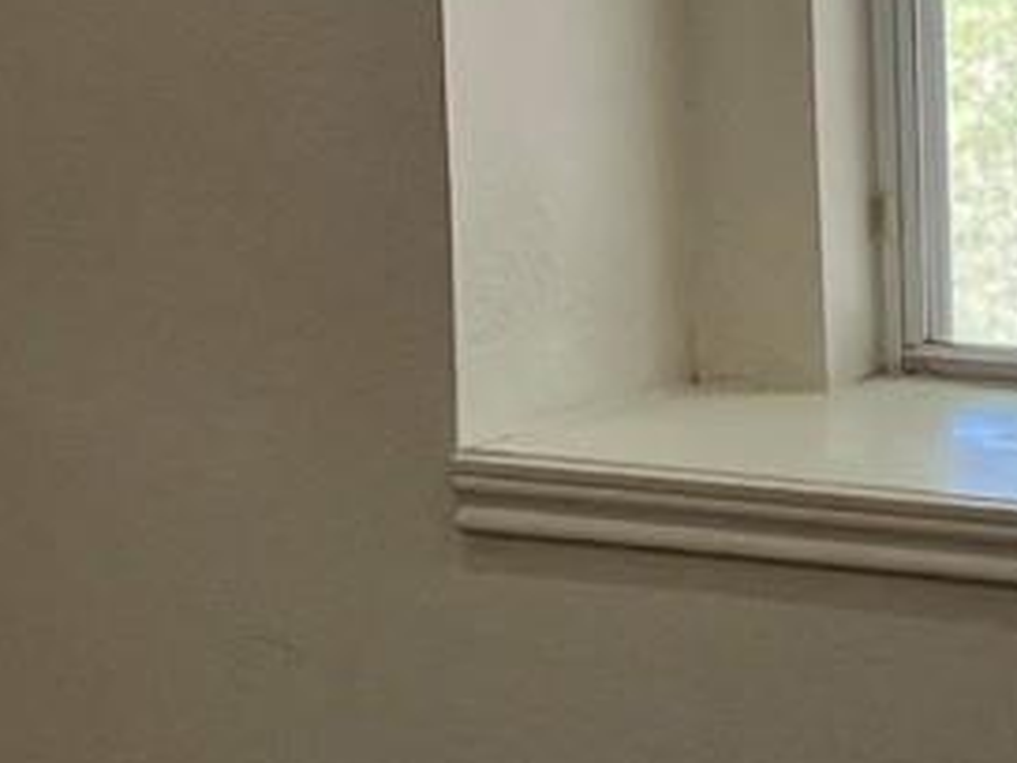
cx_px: 624
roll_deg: +2.1
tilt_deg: -8.5
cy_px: 370
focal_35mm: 211
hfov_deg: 9.4
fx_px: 6199
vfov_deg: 7.0
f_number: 1.8
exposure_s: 1/120
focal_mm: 3.99
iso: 40
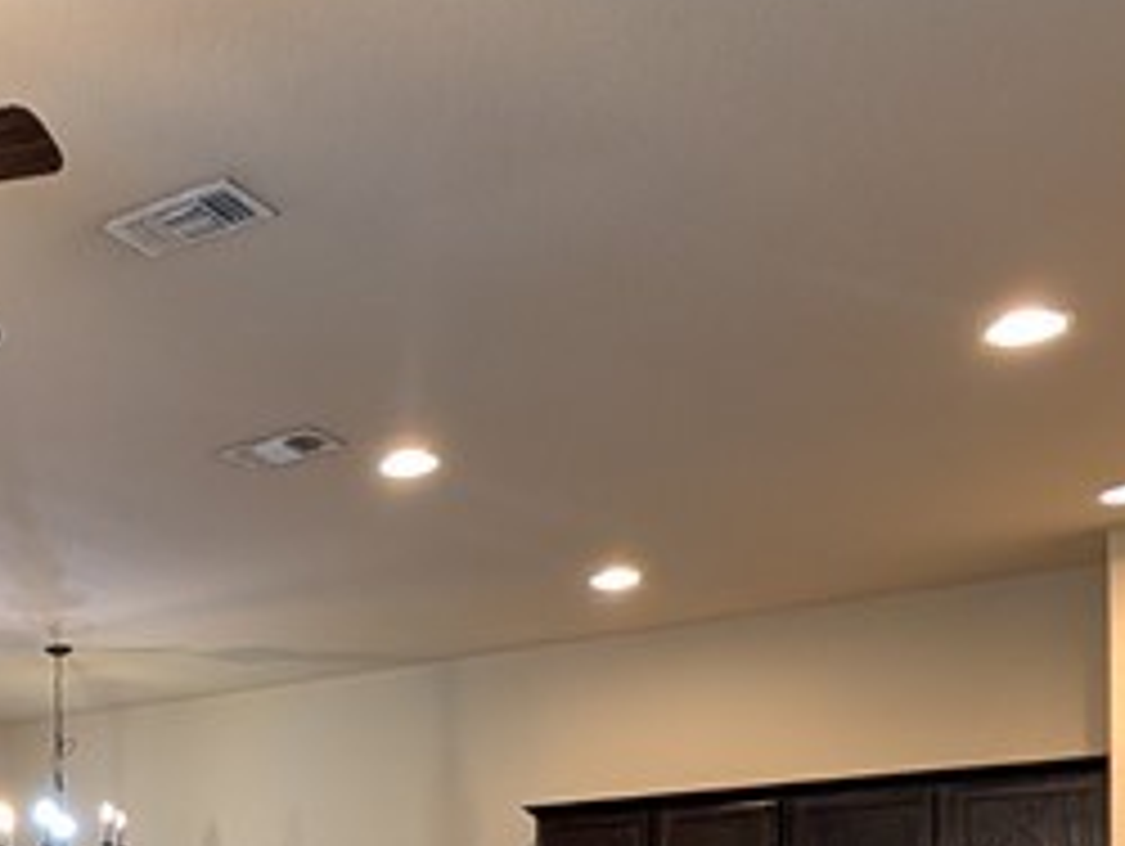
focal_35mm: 49
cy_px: 1017
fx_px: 1594
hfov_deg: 33.8
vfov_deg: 26.4
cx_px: -115
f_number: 1.7
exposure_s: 1/60
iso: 173
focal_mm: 2.02
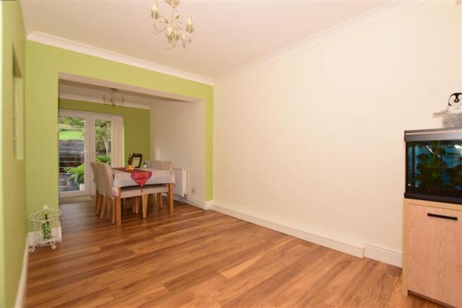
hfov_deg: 100.4
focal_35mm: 15
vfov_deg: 77.3
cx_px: 231
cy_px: 154
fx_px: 192
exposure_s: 1/60
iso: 200
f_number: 4.5
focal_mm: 10
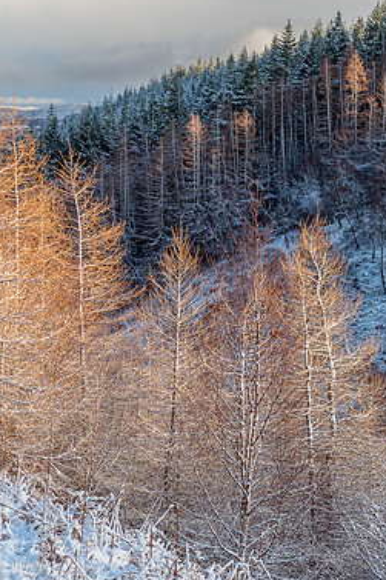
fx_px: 1288
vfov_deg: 25.4
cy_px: 327
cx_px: 89
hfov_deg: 16.9
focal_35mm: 80
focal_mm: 25
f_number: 4
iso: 200
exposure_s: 1/160
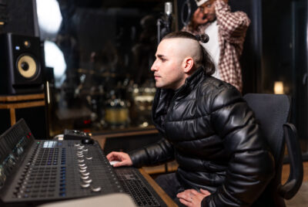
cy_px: 104
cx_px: 154
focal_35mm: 35
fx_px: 300
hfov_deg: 54.4
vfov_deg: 38.0
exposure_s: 1/200
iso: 400
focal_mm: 35
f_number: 1.4
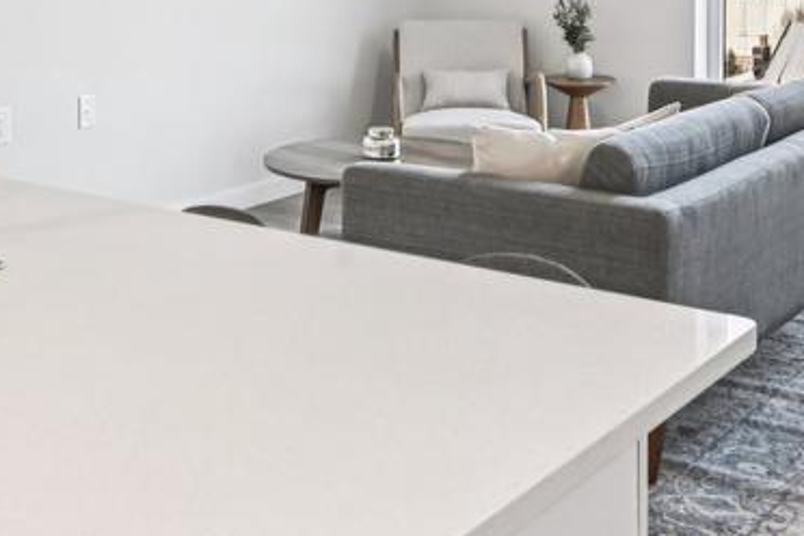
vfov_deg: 21.4
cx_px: 354
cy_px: -61
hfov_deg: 33.4
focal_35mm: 60
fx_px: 1338
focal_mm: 15.5
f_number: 8
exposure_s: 1/160
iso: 800
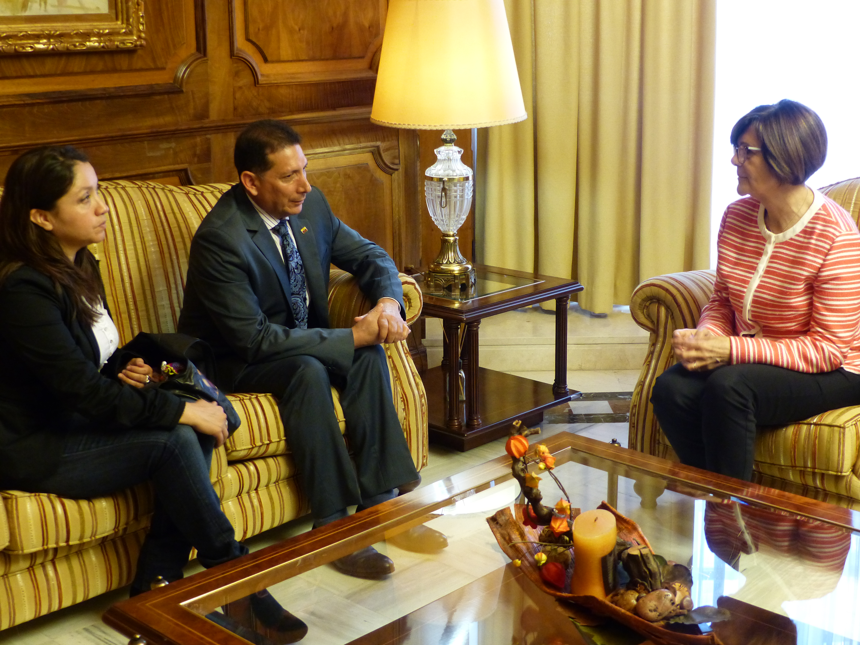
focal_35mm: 50
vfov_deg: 29.1
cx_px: 430
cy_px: 322
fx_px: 1242
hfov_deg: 38.2
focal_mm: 9.1
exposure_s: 1/15
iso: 400
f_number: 2.8
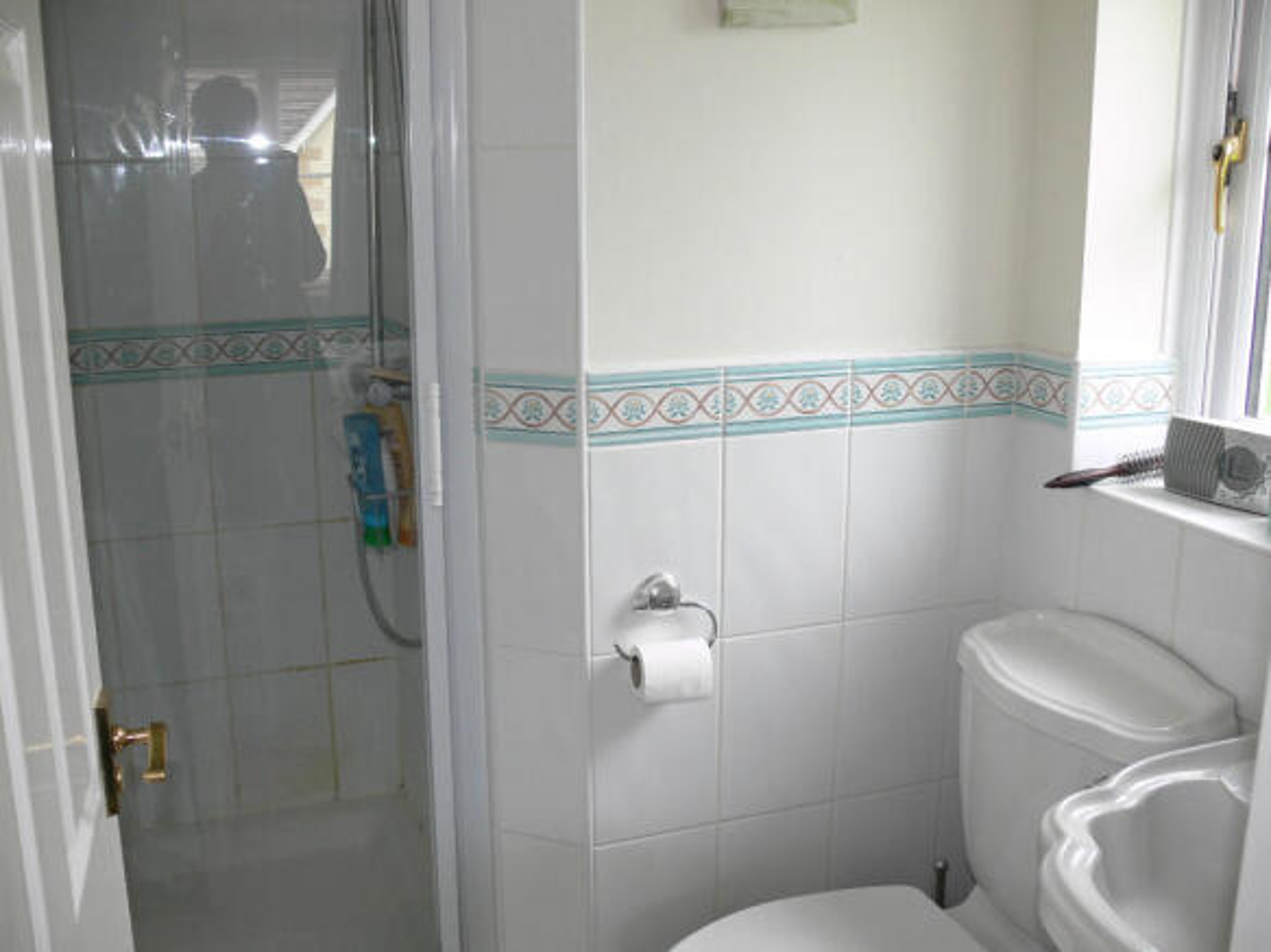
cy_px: 476
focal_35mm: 35
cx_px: 636
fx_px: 1285
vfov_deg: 40.7
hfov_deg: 52.6
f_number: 2.8
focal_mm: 7.4
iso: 80
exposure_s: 1/30
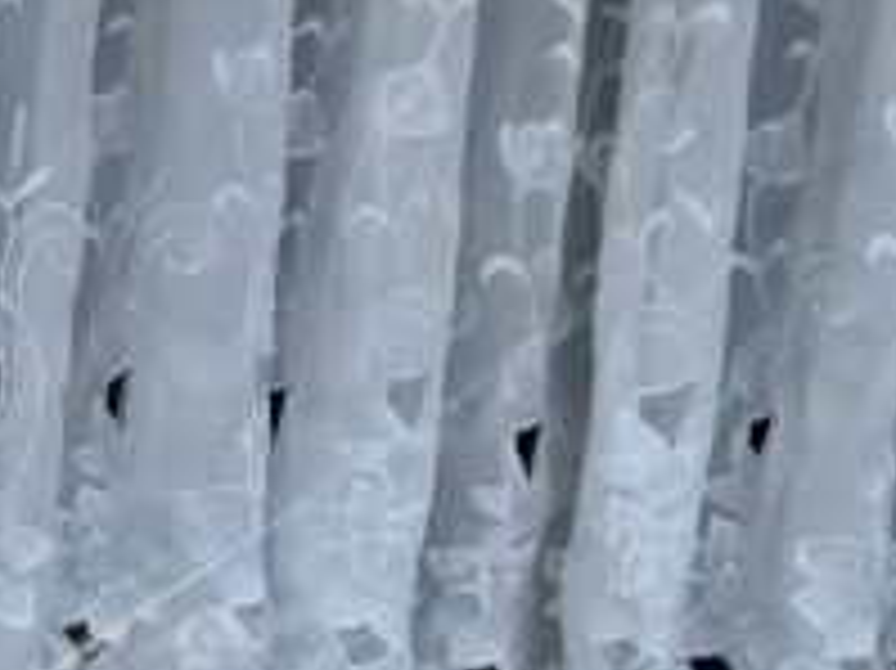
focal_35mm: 134
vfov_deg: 9.8
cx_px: -1378
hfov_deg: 11.6
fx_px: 3466
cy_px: 1605
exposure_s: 1/213
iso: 64
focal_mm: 3.92
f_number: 1.7
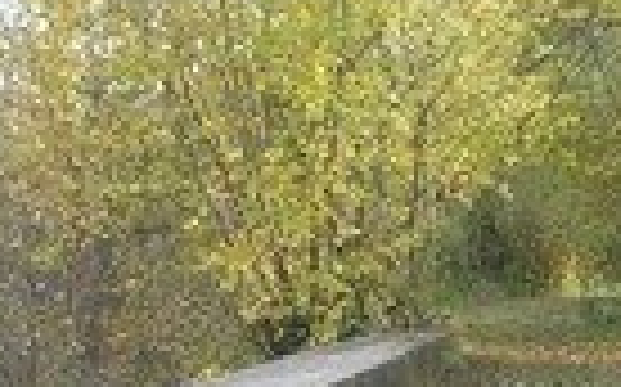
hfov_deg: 17.6
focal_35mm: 118
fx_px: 1995
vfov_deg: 10.9
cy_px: 454
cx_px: 490
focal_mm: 5.2
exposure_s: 1/100
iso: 100
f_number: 3.3
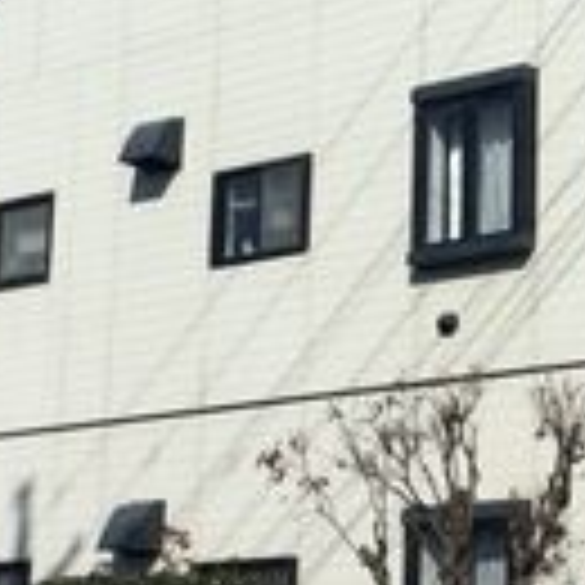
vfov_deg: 16.6
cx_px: 626
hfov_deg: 16.1
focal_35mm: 105
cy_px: 335
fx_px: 2008
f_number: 2.4
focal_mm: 3.3
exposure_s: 1/2717
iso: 25
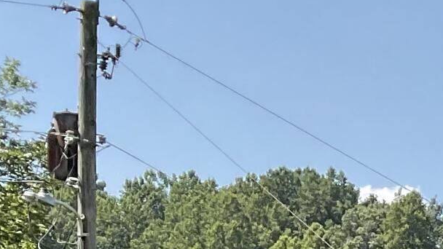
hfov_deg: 12.4
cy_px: 677
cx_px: 834
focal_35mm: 156
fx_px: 1832
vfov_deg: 7.1
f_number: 1.8
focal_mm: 3
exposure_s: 1/792
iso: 16
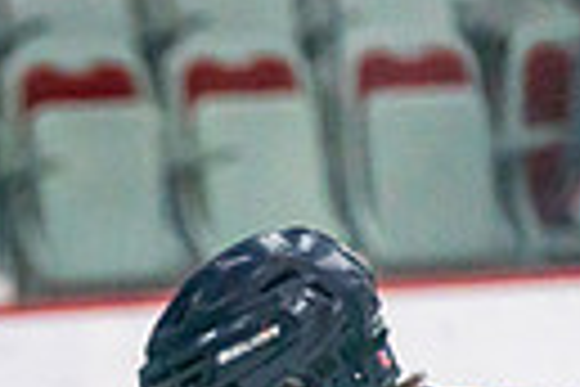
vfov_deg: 2.0
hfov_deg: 3.0
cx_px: -310
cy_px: 740
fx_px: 11116
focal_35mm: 690
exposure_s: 1/1600
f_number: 2.8
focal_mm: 154
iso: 4000
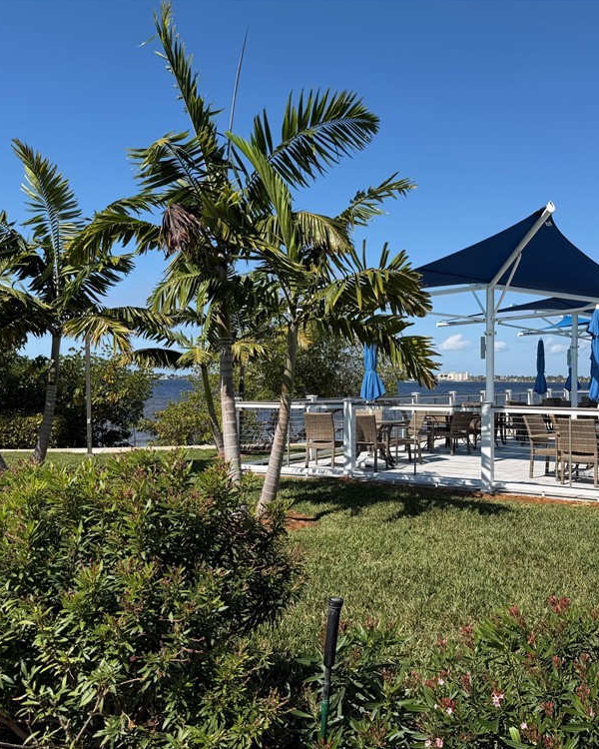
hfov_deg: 45.1
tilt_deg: -0.7
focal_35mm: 32
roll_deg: -2.2
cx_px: 402
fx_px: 709
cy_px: 376
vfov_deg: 55.7
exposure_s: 1/5319
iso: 80
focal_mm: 6.76
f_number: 1.78
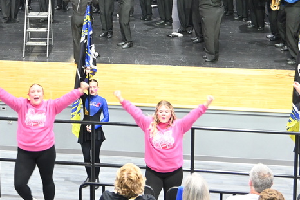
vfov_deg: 13.2
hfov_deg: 19.7
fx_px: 851
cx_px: 37
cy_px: -11
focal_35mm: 102
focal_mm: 31
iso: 2200
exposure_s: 1/50
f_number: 4.2
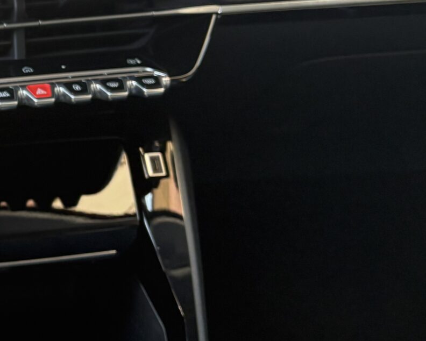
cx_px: -198
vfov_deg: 18.7
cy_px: 136
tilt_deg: -26.4
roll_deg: +1.8
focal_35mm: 82
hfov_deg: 20.3
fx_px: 1034
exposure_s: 1/80
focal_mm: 5.96
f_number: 1.6
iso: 125
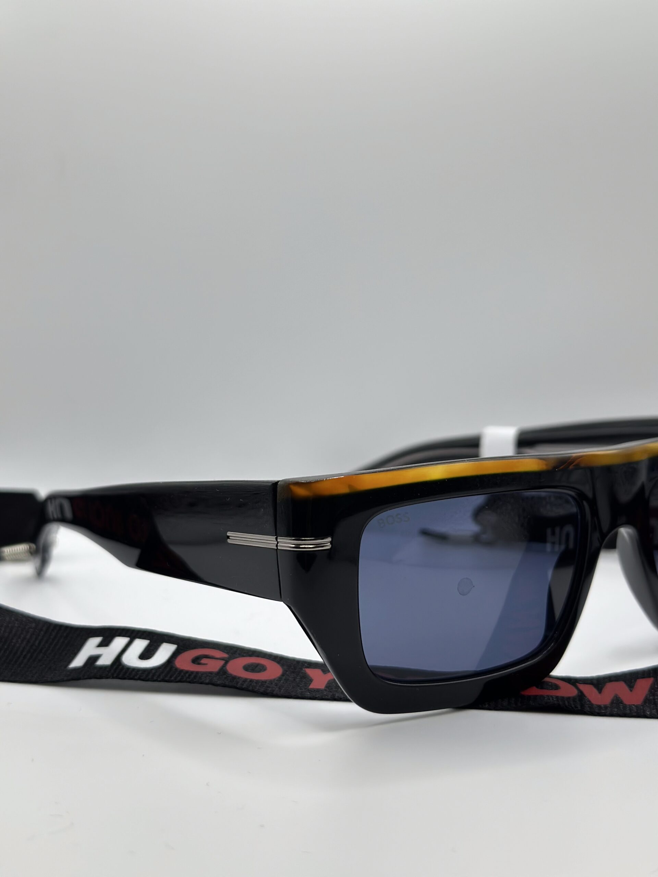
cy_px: 438
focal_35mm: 48
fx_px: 1217
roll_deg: +1.6
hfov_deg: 30.3
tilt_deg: -13.4
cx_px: 329
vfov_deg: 39.7
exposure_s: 1/574
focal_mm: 6.86
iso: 80
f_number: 1.78
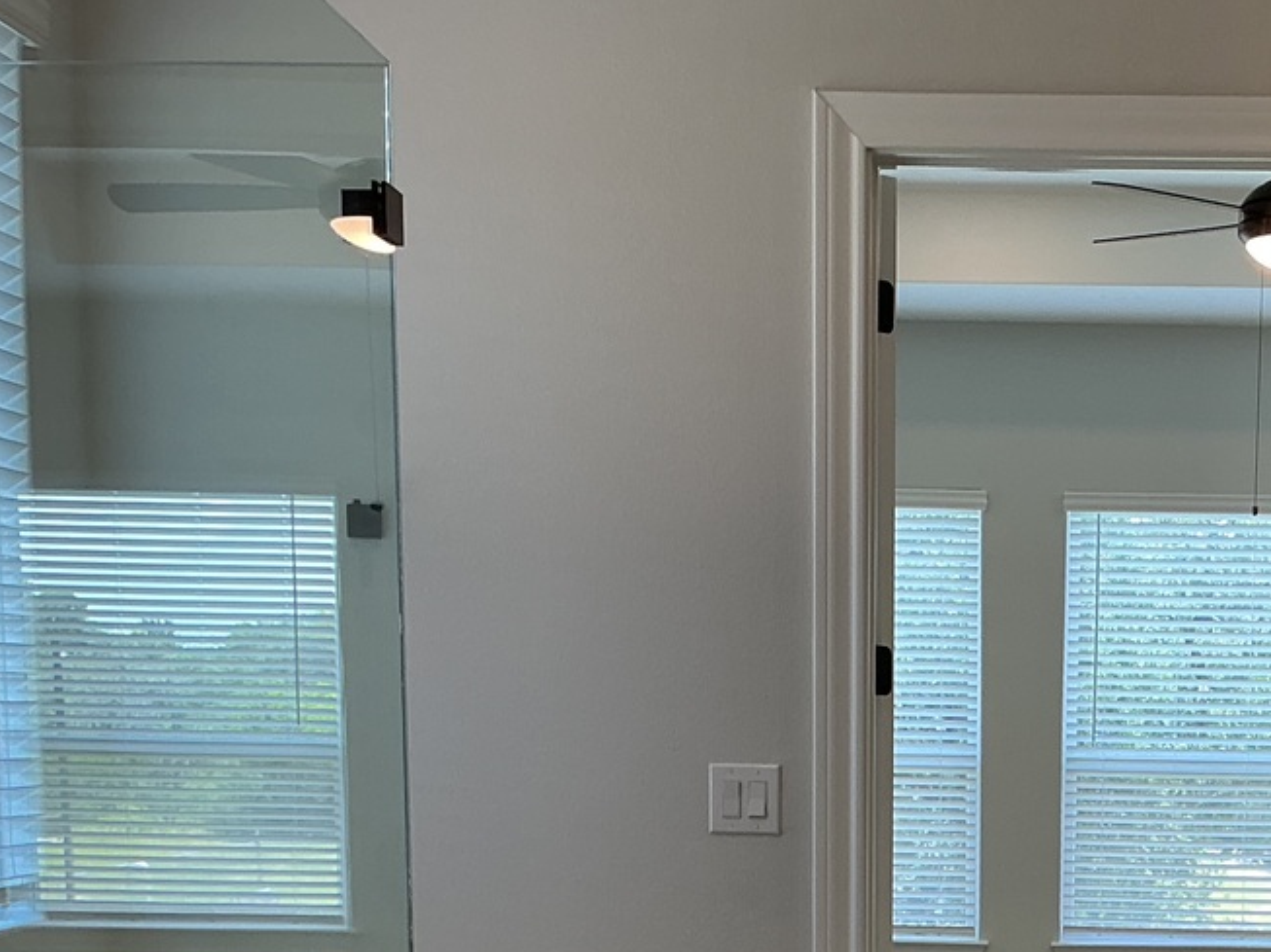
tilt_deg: -6.6
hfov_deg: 29.5
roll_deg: -1.5
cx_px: 1037
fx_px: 2349
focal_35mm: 64
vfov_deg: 21.7
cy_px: 1044
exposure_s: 1/120
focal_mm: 3
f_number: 1.8
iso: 50
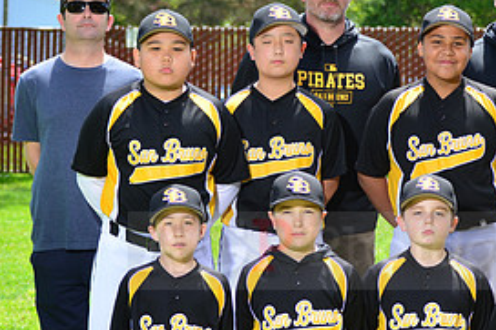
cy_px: 236
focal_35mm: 203
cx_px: 434
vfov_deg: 6.8
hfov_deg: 10.1
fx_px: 2795
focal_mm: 95
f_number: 8
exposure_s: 1/200
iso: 200
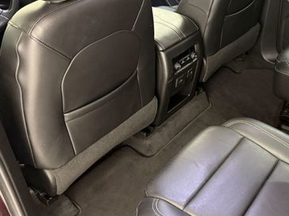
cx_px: 228
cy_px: 94
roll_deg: +0.9
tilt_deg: -33.8
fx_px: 350
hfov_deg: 42.9
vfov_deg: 34.3
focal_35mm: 42
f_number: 1.78
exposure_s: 1/30
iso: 800
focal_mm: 6.76
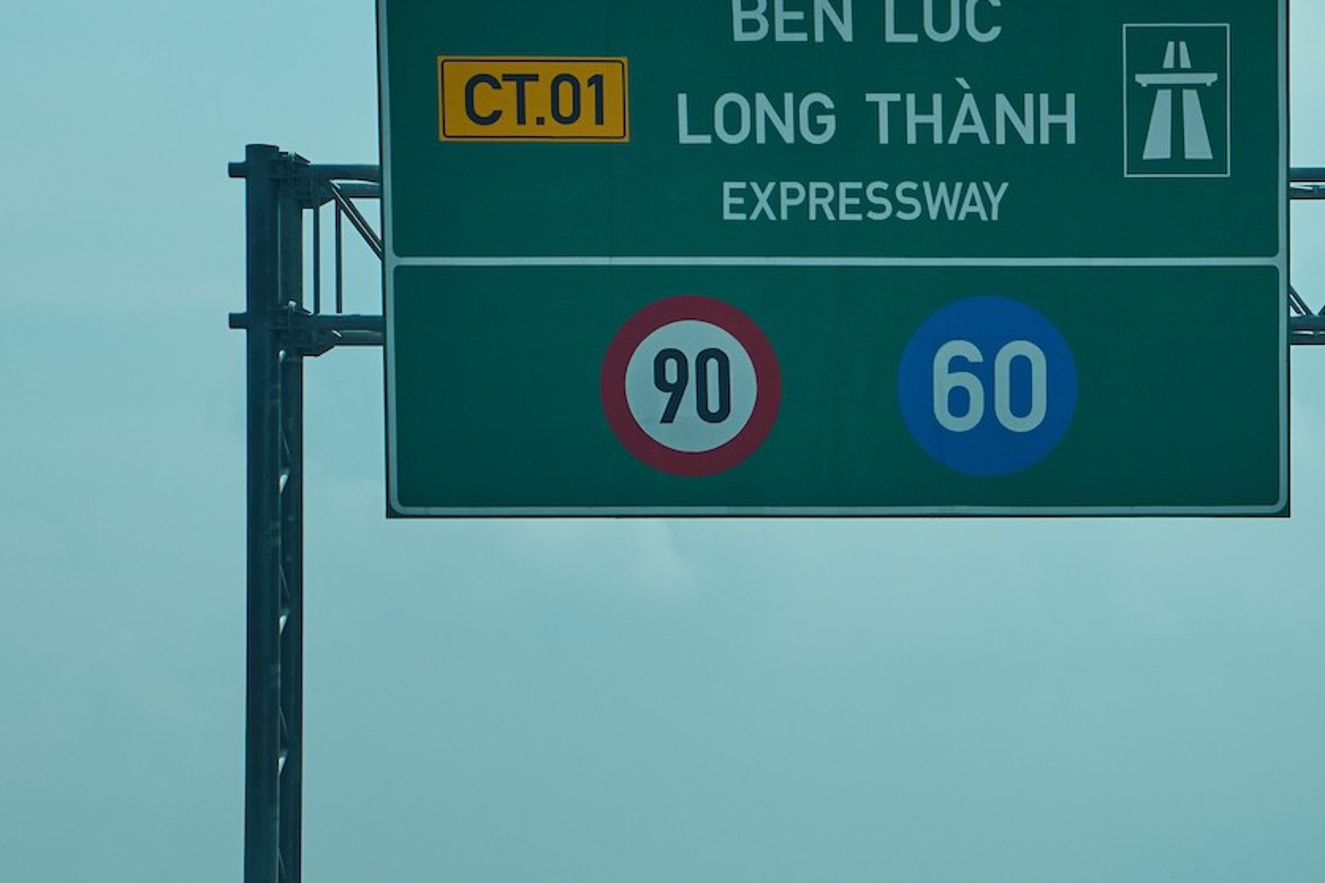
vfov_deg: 7.3
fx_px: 6961
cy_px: 620
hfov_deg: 10.8
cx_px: 1244
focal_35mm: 189
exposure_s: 1/1600
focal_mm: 55
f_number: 5
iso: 160
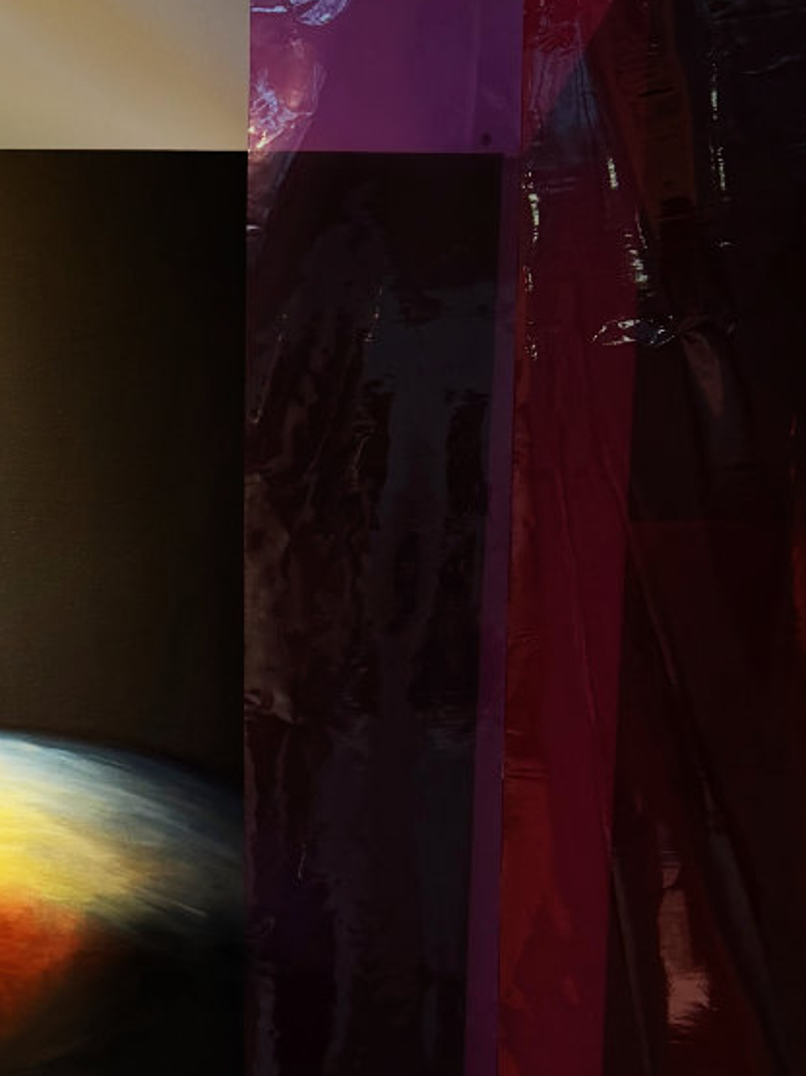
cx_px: -78
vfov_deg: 25.3
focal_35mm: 75
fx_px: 2329
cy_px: 939
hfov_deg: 18.9
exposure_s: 1/100
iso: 100
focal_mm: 6.8
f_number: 1.8
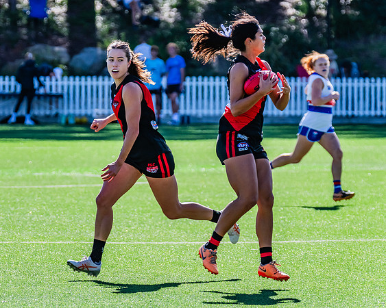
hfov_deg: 3.9
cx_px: 89
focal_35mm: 491
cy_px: 142
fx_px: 5603
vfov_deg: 3.2
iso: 800
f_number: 9
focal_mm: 340
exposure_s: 1/1250
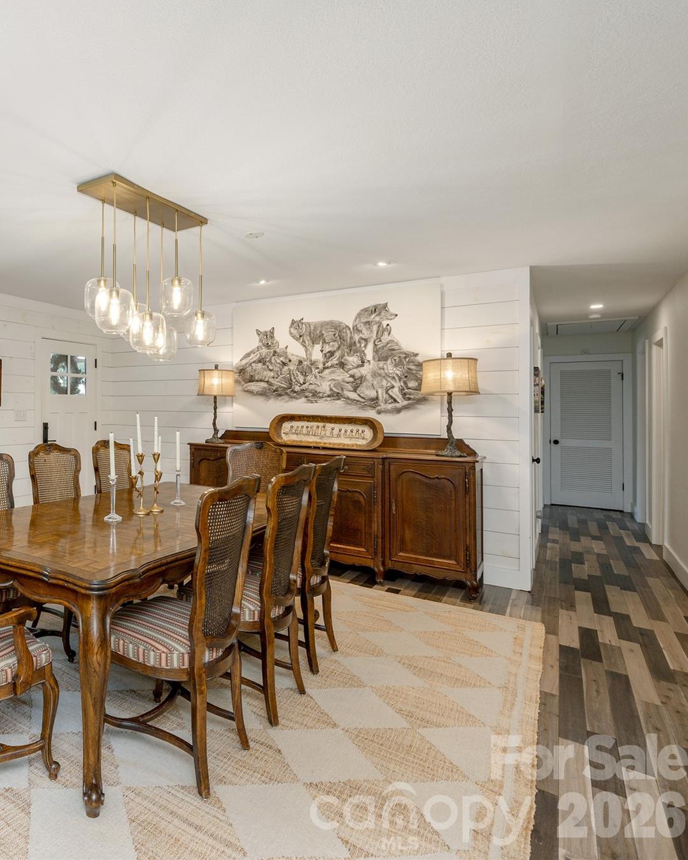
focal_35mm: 20
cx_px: 40
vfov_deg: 80.4
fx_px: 509
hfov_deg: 56.4
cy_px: 424
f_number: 7.1
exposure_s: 1/40
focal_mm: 14
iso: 320
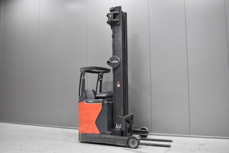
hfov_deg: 61.9
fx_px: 191
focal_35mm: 30
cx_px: 114
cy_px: 76
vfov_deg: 43.6
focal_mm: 20
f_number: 5
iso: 1600
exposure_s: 1/50
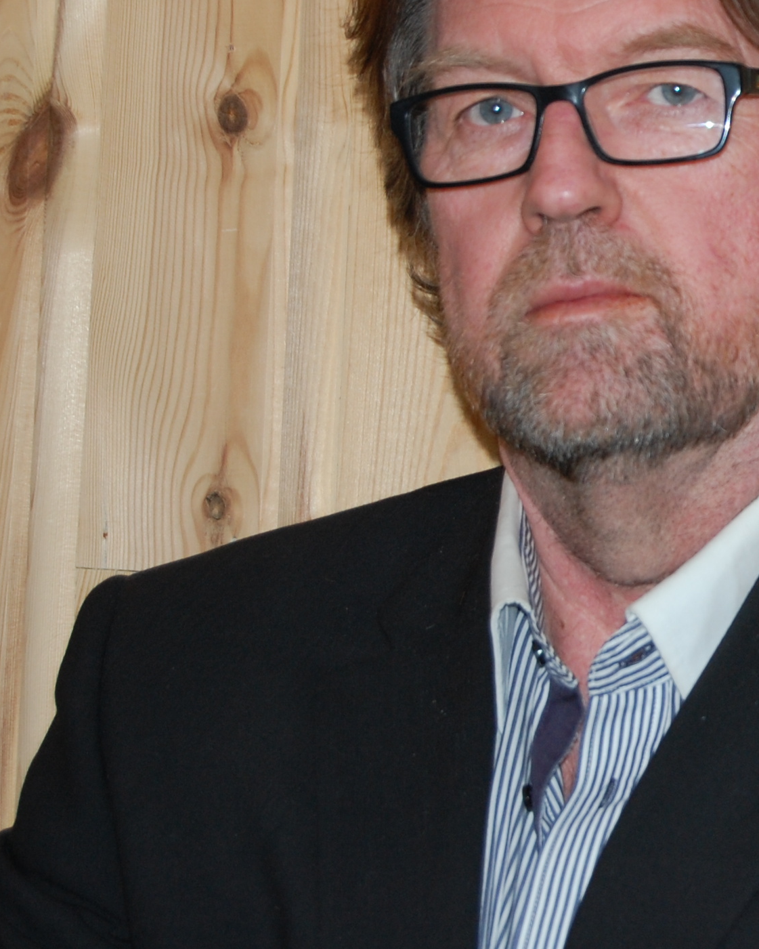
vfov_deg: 12.8
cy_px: 341
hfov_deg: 10.1
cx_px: 870
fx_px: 4240
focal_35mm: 151
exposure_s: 1/60
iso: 400
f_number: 5.6
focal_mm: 50
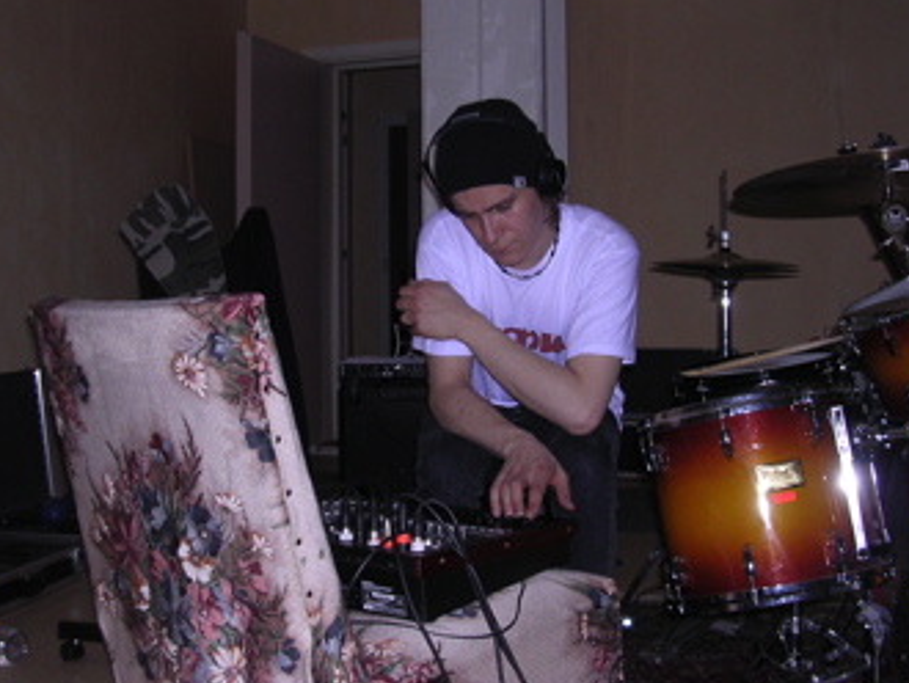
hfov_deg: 41.2
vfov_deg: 31.5
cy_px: 303
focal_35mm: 46
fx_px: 1209
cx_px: 435
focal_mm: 5.8
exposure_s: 1/60.1
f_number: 2.8
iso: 100
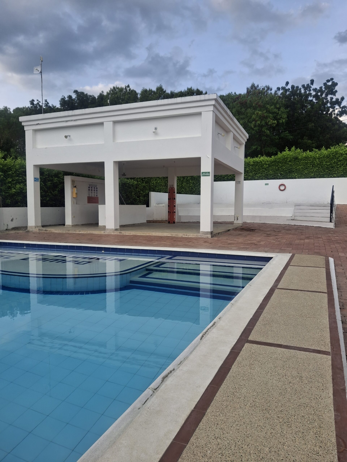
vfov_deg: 69.4
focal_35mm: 25
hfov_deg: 54.9
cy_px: 231
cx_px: 174
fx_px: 334
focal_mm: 4.69
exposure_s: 1/502
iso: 25
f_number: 1.8
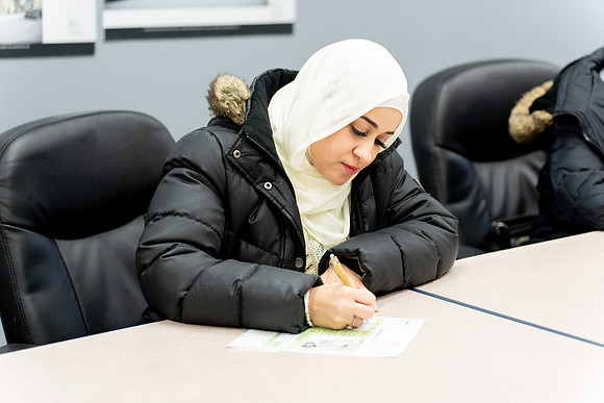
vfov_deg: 15.4
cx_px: 302
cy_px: 202
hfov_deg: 22.9
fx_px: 1494
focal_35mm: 89
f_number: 2.8
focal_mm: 89
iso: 640
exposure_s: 1/160
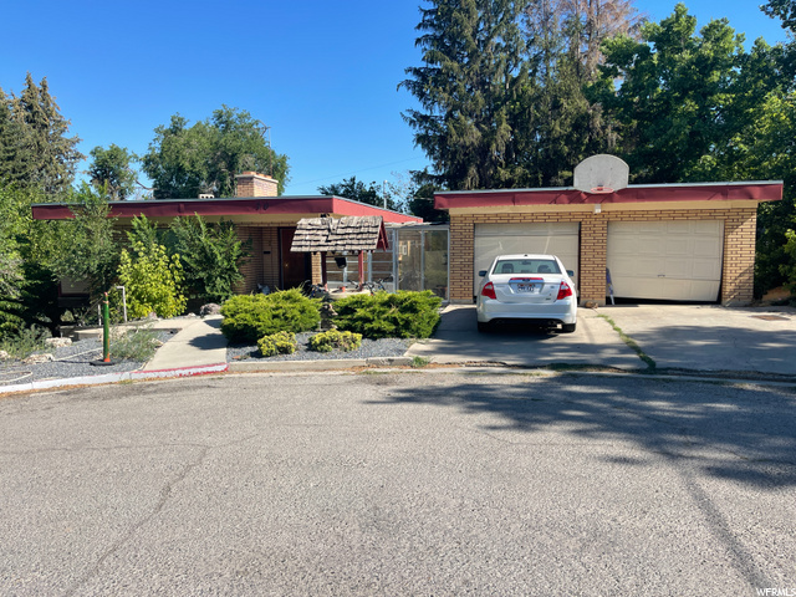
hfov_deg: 67.3
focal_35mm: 26
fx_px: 598
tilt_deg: -4.4
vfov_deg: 53.1
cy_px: 298
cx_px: 398
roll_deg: +1.1
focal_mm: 5.1
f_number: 1.6
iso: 32
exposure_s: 1/2433
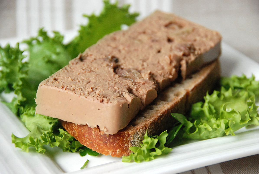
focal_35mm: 135
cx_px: 130
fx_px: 972
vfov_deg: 10.2
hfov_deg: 15.2
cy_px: 87
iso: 1600
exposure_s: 1/500
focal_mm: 90
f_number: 5.3
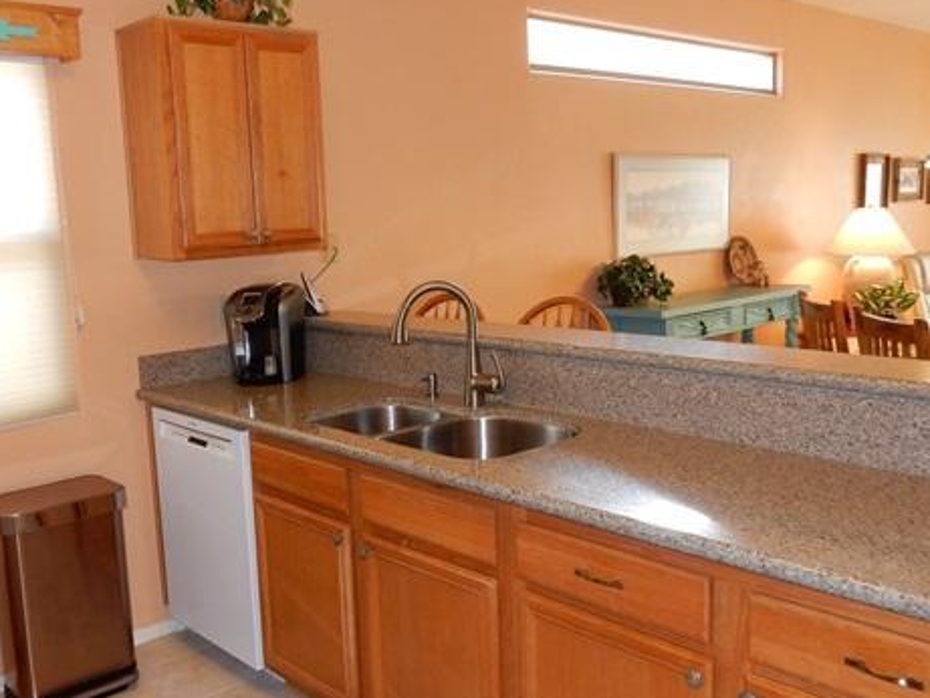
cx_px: 419
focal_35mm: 35
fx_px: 941
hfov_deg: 52.5
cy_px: 345
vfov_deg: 40.7
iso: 200
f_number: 3.7
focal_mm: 4.5
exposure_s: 1/30
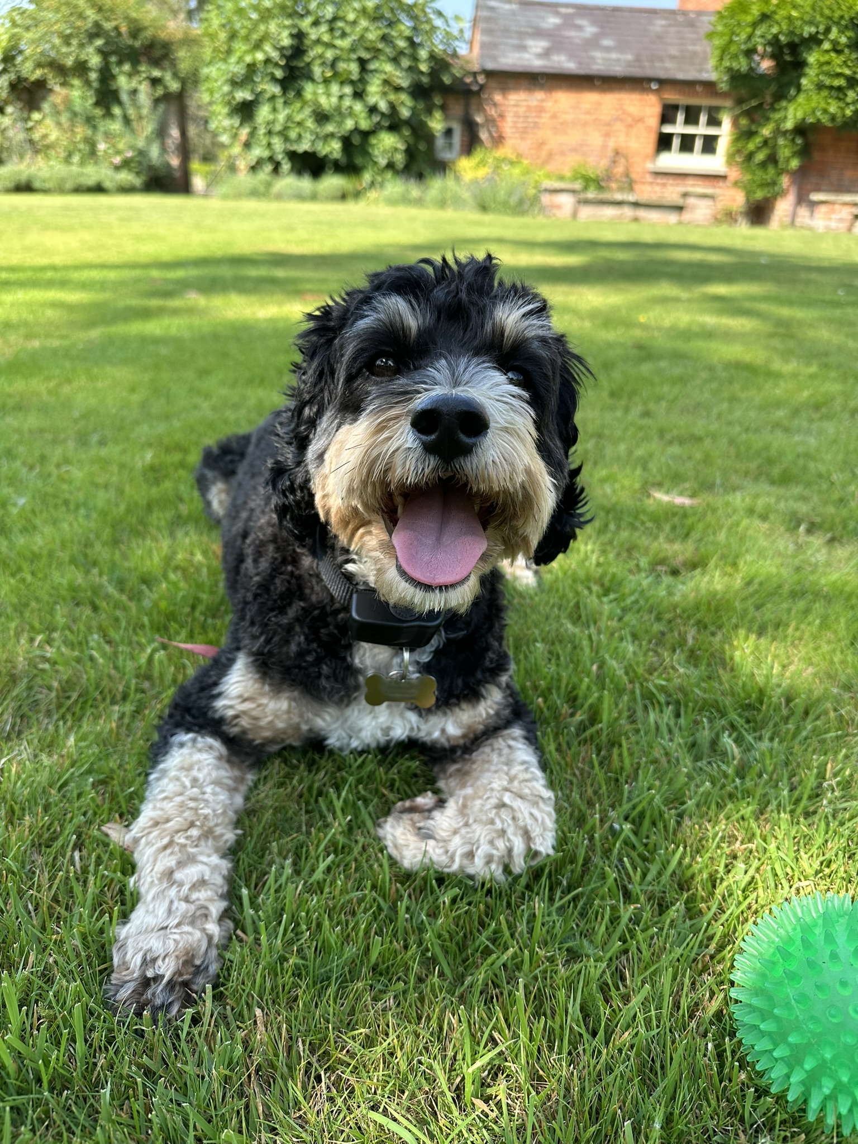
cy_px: 572
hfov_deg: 56.8
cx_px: 429
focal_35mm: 24
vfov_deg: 71.6
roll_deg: -2.7
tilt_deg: -25.8
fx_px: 793
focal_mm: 6.86
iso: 80
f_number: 1.78
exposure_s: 1/611
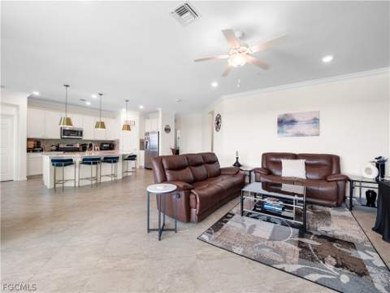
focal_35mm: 14
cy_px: 146
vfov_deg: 85.7
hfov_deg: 102.1
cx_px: 195
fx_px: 158
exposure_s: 1/10
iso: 200
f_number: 7.1
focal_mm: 7
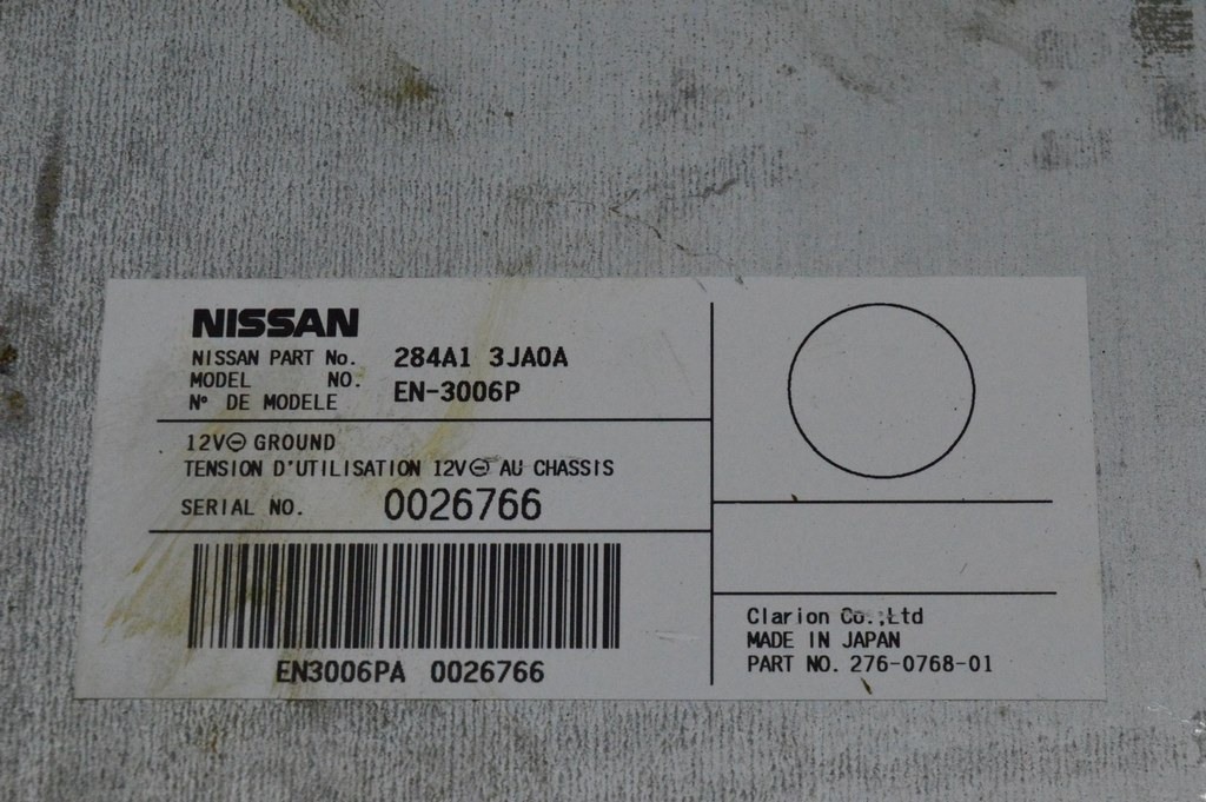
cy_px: 401
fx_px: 2761
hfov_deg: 24.6
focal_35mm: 82
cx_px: 603
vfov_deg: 16.5
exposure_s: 1/640
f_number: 13
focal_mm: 55
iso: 6400
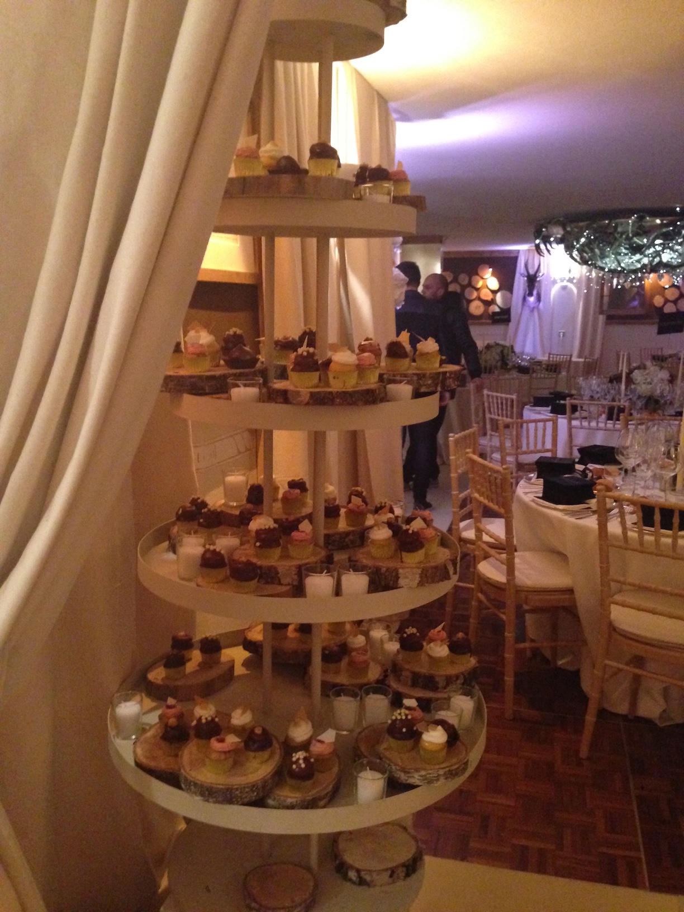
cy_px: 456
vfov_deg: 55.4
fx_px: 869
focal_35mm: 33
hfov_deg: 42.9
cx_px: 342
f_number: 2.4
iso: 800
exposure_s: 1/15
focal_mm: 4.12
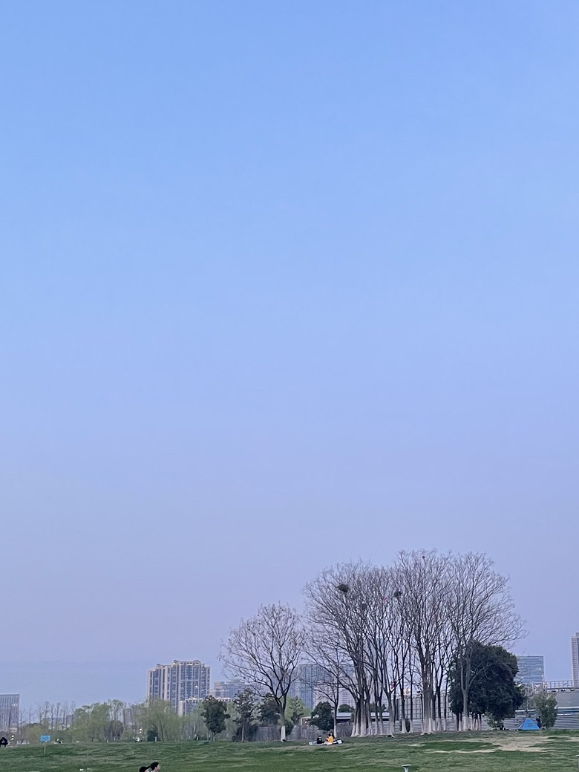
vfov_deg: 37.7
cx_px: 508
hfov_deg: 28.1
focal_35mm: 50
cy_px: 523
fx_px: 1115
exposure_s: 1/60
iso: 125
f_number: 1.6
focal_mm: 4.2
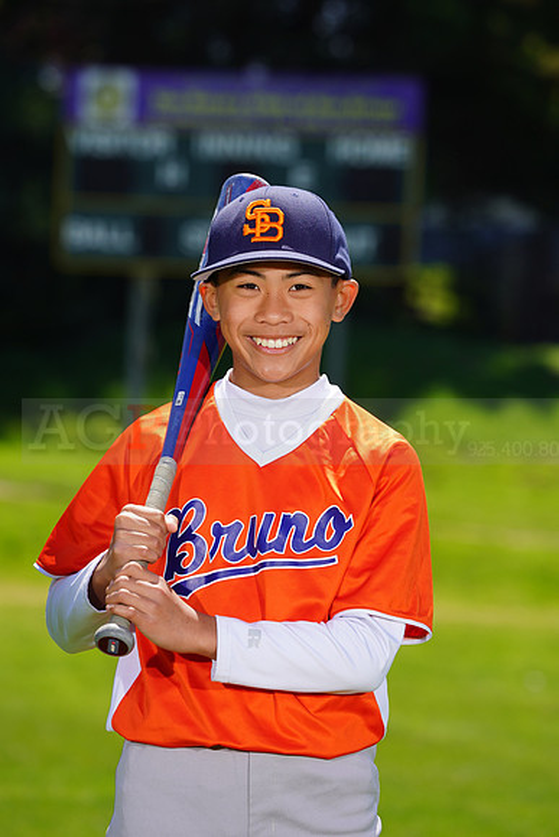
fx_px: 5889
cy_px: 418
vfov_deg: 8.1
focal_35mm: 253
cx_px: 280
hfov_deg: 5.4
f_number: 8
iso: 100
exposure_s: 1/250
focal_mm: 253
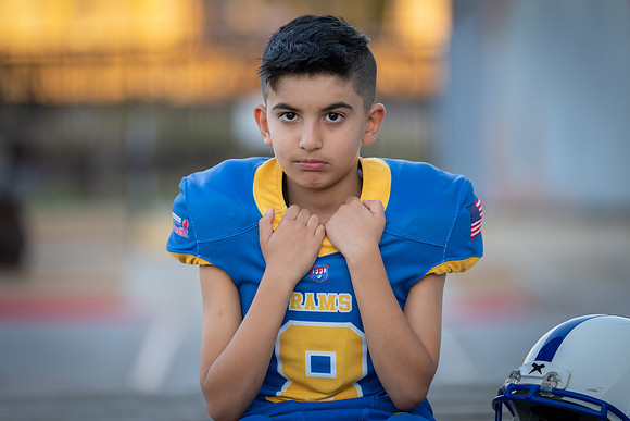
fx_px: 3215
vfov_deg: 7.5
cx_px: 315
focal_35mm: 184
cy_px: 210
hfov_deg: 11.2
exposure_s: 1/320
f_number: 2.8
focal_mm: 173
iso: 250
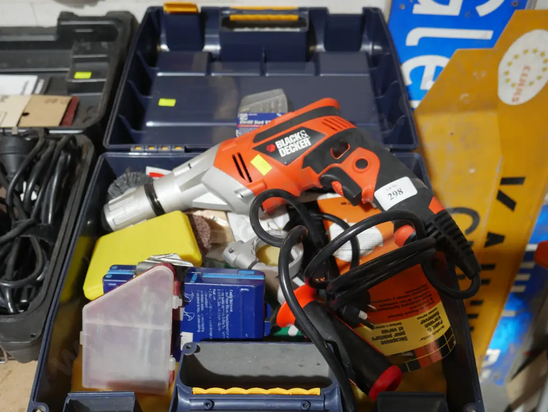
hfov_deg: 51.3
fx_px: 570
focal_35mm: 36
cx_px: 274
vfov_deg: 39.7
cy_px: 206
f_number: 4
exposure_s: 1/60
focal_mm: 18
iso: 1000
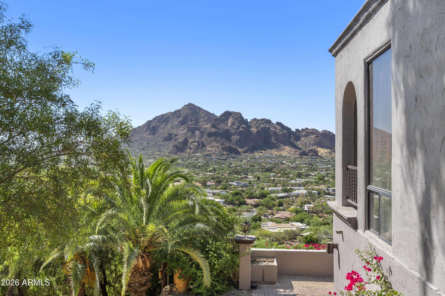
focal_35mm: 35
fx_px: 433
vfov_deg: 37.9
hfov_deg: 54.4
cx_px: 222
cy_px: 148
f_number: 8
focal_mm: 35
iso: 800
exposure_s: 1/500
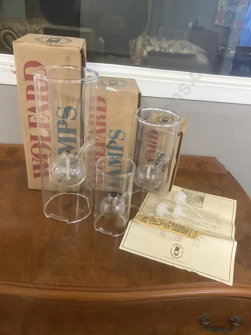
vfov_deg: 63.4
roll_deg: -6.1
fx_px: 271
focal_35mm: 28
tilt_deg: -28.8
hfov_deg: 49.7
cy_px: 168
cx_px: 126
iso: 250
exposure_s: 1/33
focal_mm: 3.99
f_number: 1.8
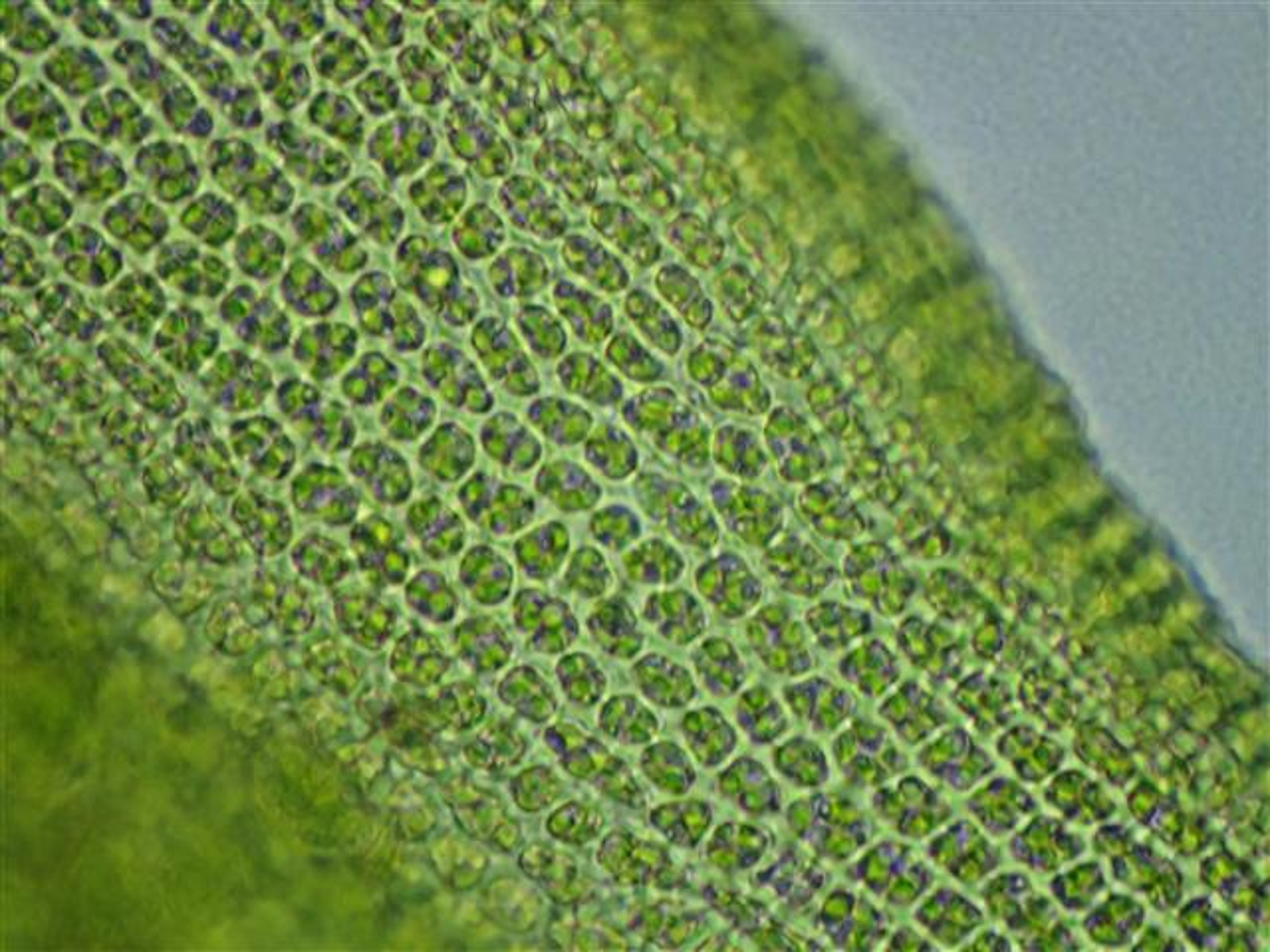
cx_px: 635
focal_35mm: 100
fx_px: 3669
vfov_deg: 14.8
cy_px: 476
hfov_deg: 19.6
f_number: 4.9
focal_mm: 18
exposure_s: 1/25
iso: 1000
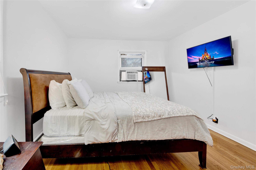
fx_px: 85
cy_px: 85
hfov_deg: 112.6
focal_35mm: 12
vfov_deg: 90.0
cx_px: 128
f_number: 8
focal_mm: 8
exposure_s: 1/2
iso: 400
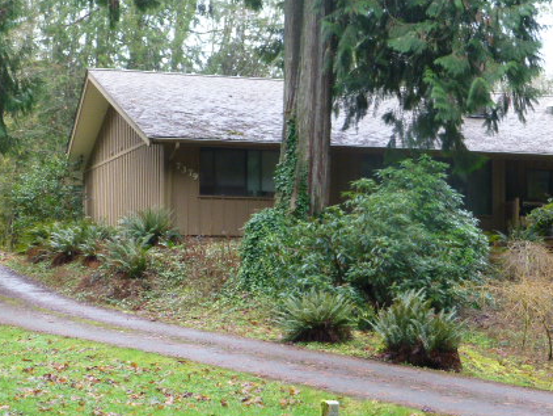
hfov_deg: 20.8
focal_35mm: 94
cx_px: 368
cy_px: 193
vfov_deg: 15.7
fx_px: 1503
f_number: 4.8
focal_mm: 11
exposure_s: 1/60
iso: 400
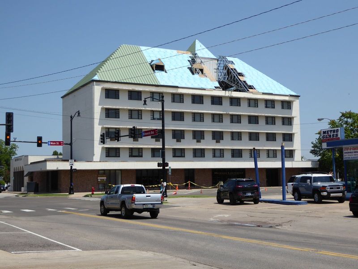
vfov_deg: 27.5
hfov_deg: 36.2
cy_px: 134
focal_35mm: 53
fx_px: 548
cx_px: 179
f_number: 4.1
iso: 80
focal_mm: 9
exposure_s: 1/800
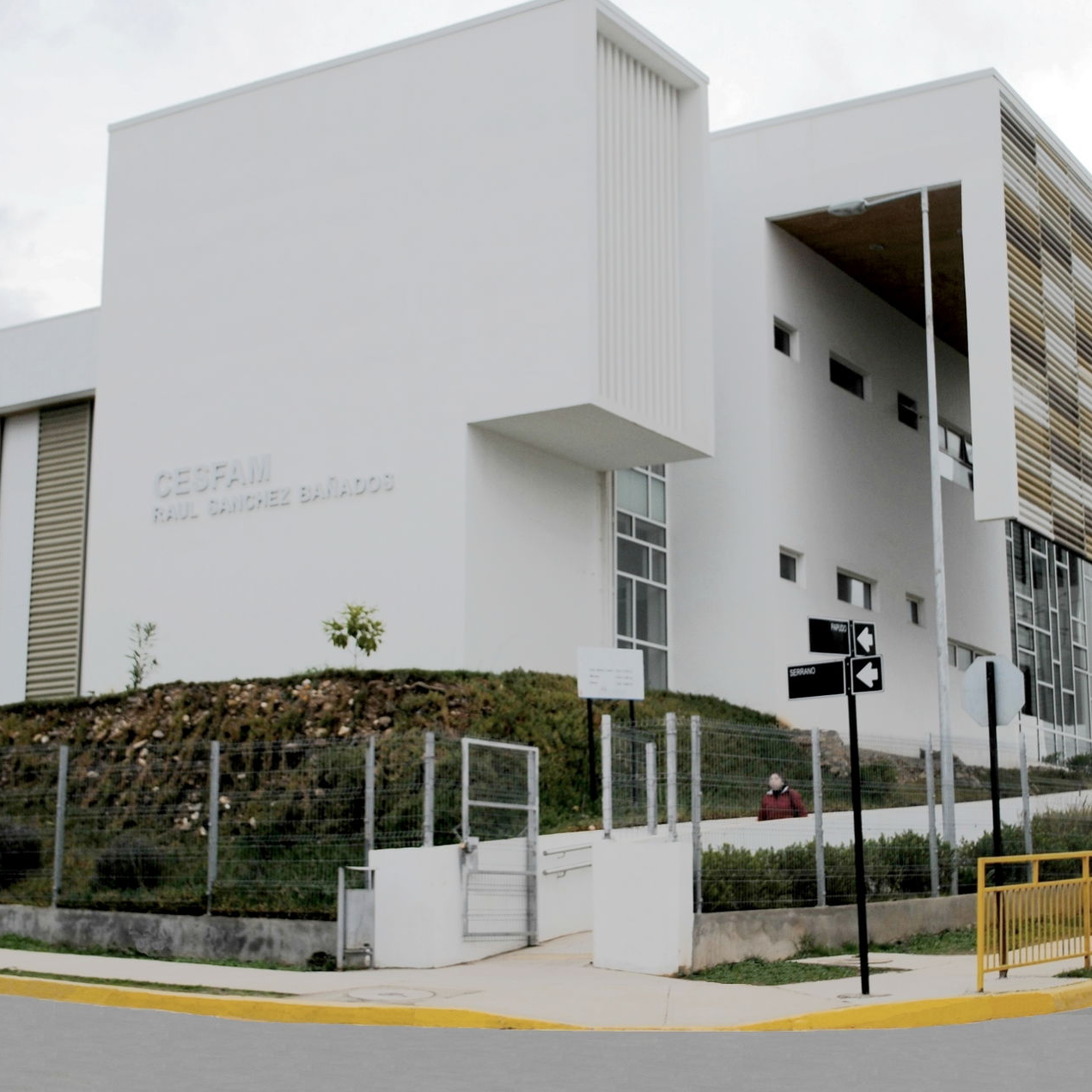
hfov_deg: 31.6
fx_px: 1927
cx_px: 614
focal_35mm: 54
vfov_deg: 31.6
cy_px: 545
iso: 100
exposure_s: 1/125
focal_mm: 28
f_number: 5.6
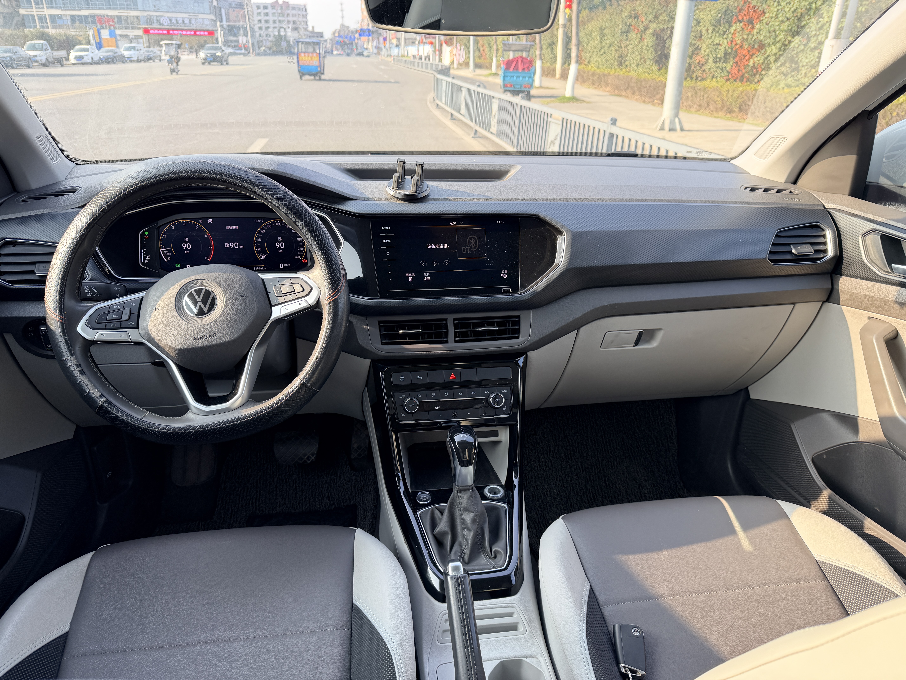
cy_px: 340
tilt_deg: -23.6
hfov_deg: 71.6
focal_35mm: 24
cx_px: 453
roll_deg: -1.2
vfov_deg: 56.8
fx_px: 628
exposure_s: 1/360
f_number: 1.78
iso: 100
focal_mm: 6.76
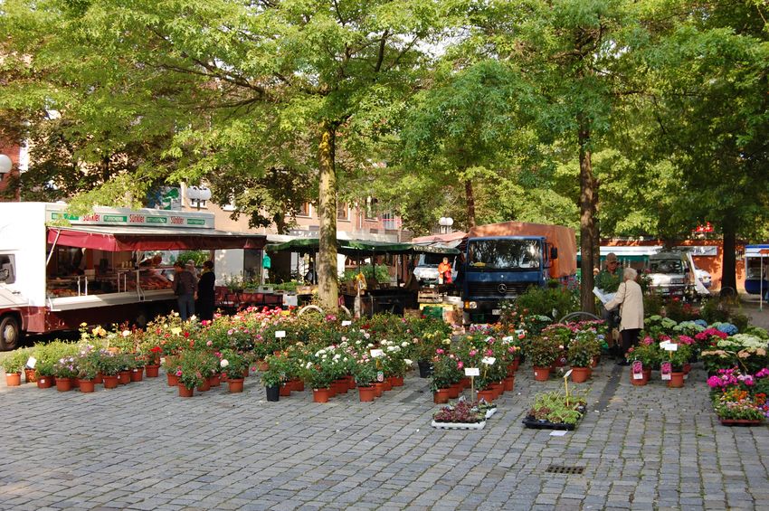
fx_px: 992
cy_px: 256
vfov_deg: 28.9
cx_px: 384
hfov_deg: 42.4
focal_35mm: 46
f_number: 6.3
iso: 200
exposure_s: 1/160
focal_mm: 31
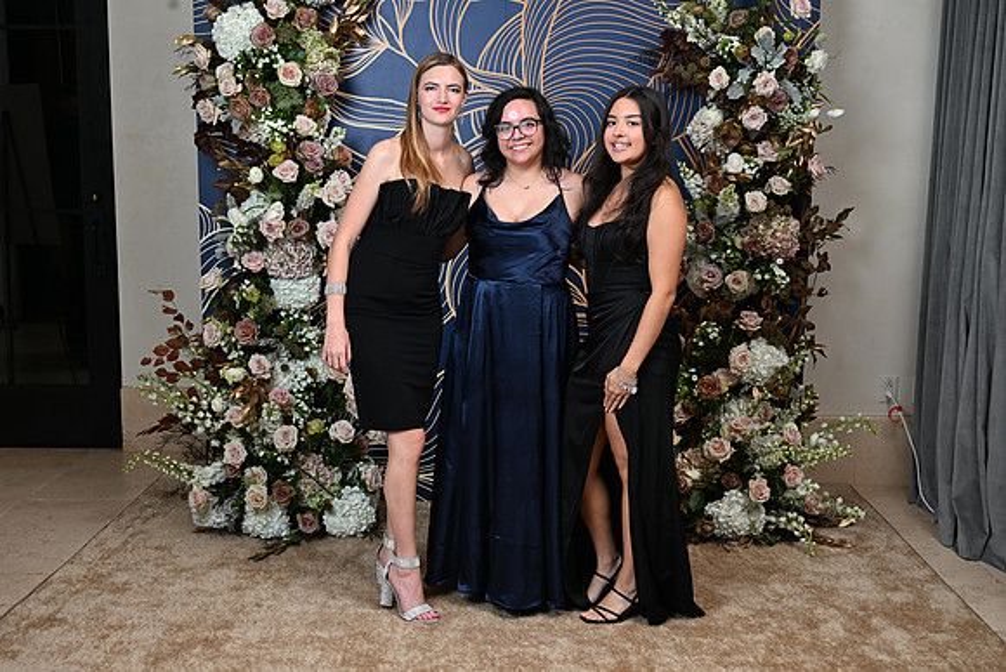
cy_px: 336
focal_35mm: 43
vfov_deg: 31.2
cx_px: 503
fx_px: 1202
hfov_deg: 45.4
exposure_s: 1/125
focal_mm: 43
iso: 125
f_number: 6.3
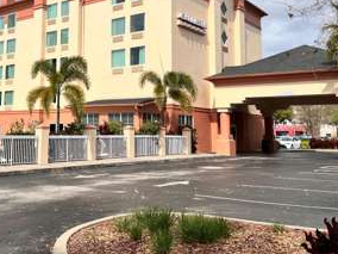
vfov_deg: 32.3
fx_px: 430
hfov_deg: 42.1
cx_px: 102
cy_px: 68
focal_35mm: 44
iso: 50
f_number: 1.5
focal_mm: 5.7
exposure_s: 1/8000
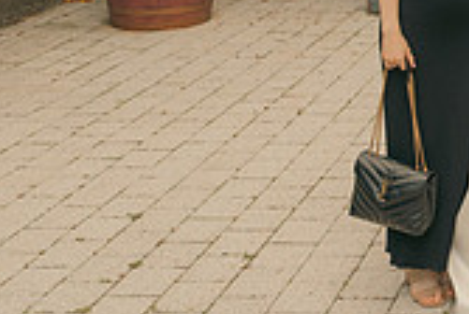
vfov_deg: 13.3
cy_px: -172
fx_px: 1266
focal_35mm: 97
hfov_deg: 18.8
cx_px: 680
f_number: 5.6
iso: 125
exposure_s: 1/160
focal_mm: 28
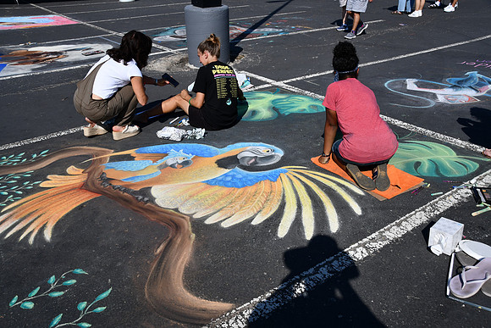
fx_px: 368
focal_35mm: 27
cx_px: 246
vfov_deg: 48.0
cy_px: 164
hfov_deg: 67.4
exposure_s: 1/400
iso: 100
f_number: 10
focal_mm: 18
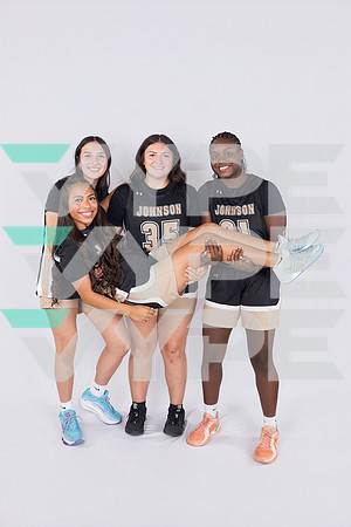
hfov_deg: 36.9
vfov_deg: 53.1
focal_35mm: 36
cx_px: 176
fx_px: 526
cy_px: 264
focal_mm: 36
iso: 160
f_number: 4.5
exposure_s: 1/250
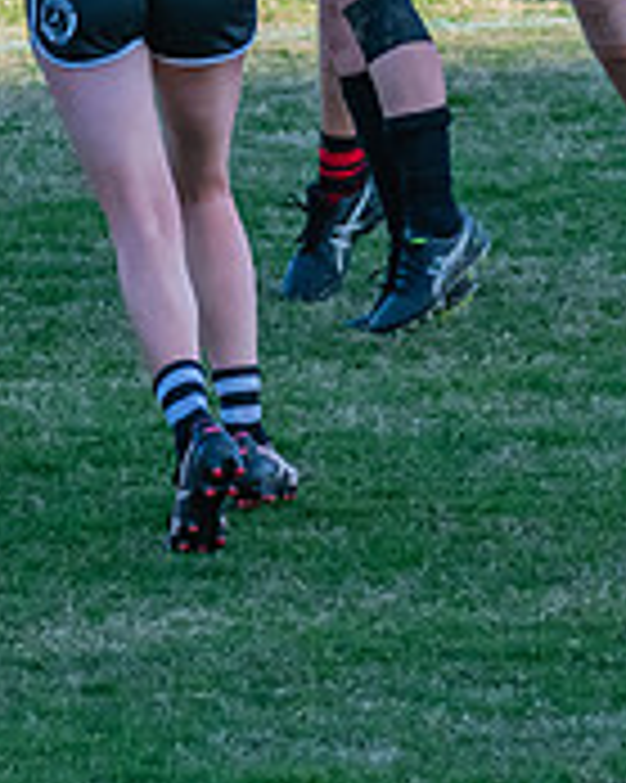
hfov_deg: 1.7
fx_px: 21348
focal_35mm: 921
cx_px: 287
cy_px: -322
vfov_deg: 2.1
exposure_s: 1/1250
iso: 800
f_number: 6.3
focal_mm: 170
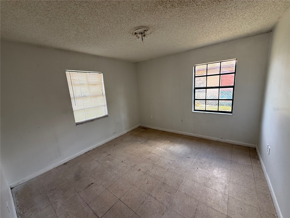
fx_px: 117
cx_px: 145
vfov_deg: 85.7
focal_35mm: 14
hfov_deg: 102.1
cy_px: 109
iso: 80
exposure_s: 1/99
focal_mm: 2.22
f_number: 2.2
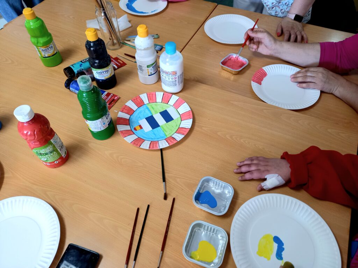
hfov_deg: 69.4
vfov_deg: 54.9
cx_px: 179
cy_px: 134
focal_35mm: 25
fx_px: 259
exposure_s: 1/50
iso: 250
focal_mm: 4.65
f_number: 1.8
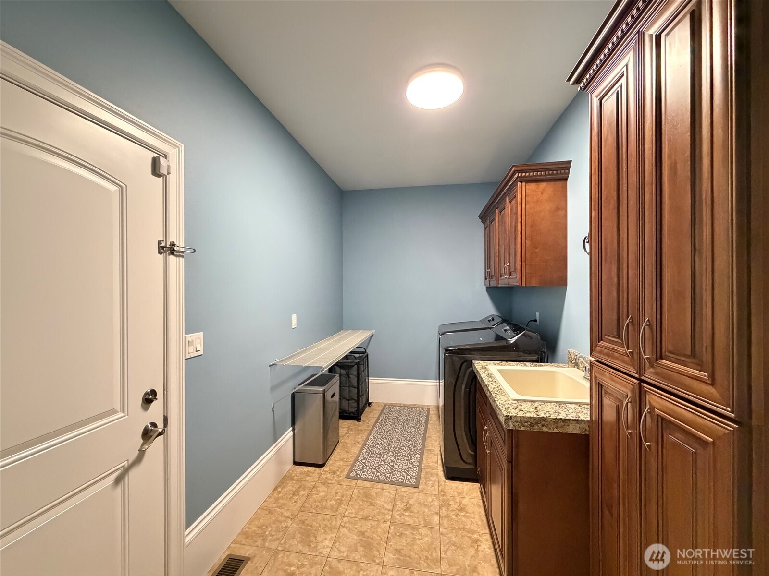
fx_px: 311
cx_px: 384
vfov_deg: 85.7
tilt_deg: -0.2
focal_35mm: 14
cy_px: 288
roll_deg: -0.1
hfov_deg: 102.1
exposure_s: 1/60
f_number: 2.2
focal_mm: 2.22
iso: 1250
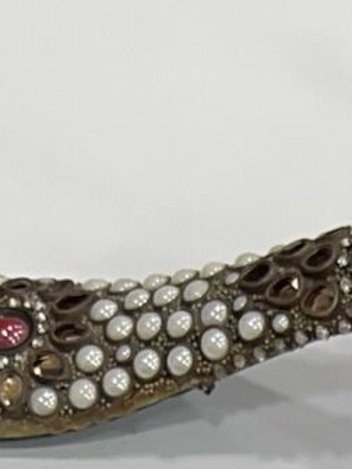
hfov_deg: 6.8
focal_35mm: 198
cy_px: 1611
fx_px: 2685
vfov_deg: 7.9
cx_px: 1039
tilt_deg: -68.7
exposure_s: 1/100
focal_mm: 5.7
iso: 50
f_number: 1.5
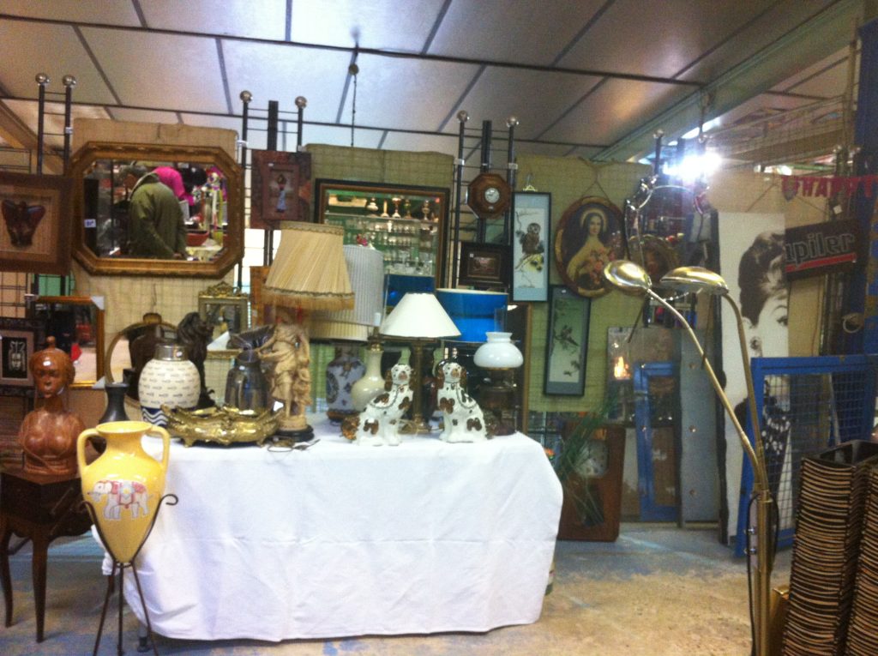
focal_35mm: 35
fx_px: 886
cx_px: 439
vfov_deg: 40.6
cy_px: 328
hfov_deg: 52.7
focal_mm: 3.85
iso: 250
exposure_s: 1/15
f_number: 2.8
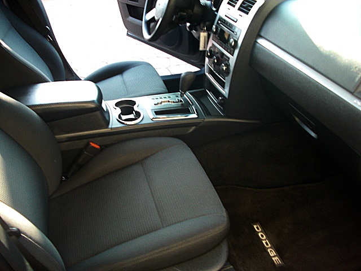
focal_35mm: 36
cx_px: 180
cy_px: 136
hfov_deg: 51.4
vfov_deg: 39.7
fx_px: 375
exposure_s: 1/100
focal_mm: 6.3
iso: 200
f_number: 2.8
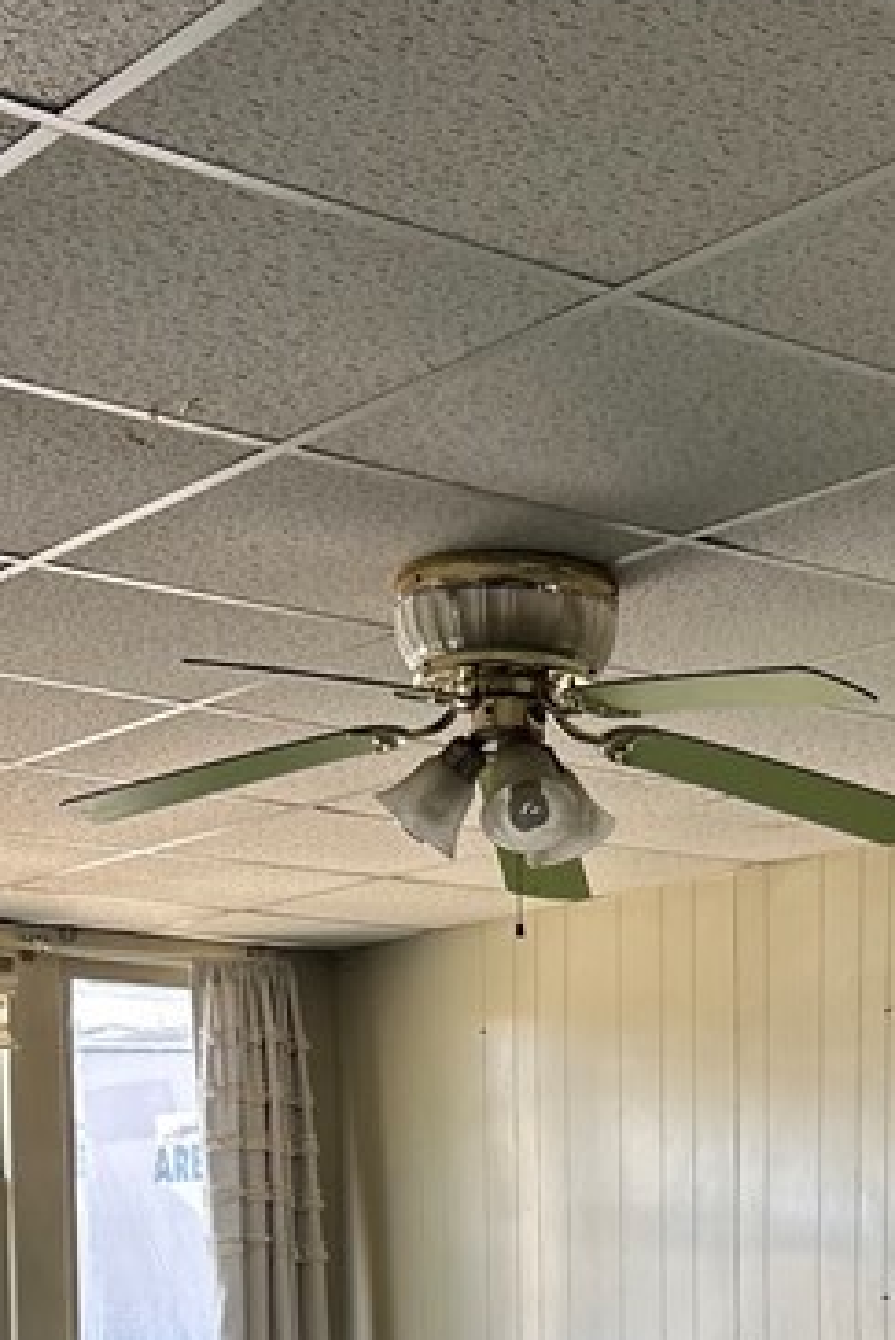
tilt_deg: -0.5
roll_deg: -1.9
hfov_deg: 17.9
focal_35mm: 76
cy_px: 1535
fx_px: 2831
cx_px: 645
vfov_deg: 24.5
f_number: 1.5
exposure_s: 1/121
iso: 64
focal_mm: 5.7
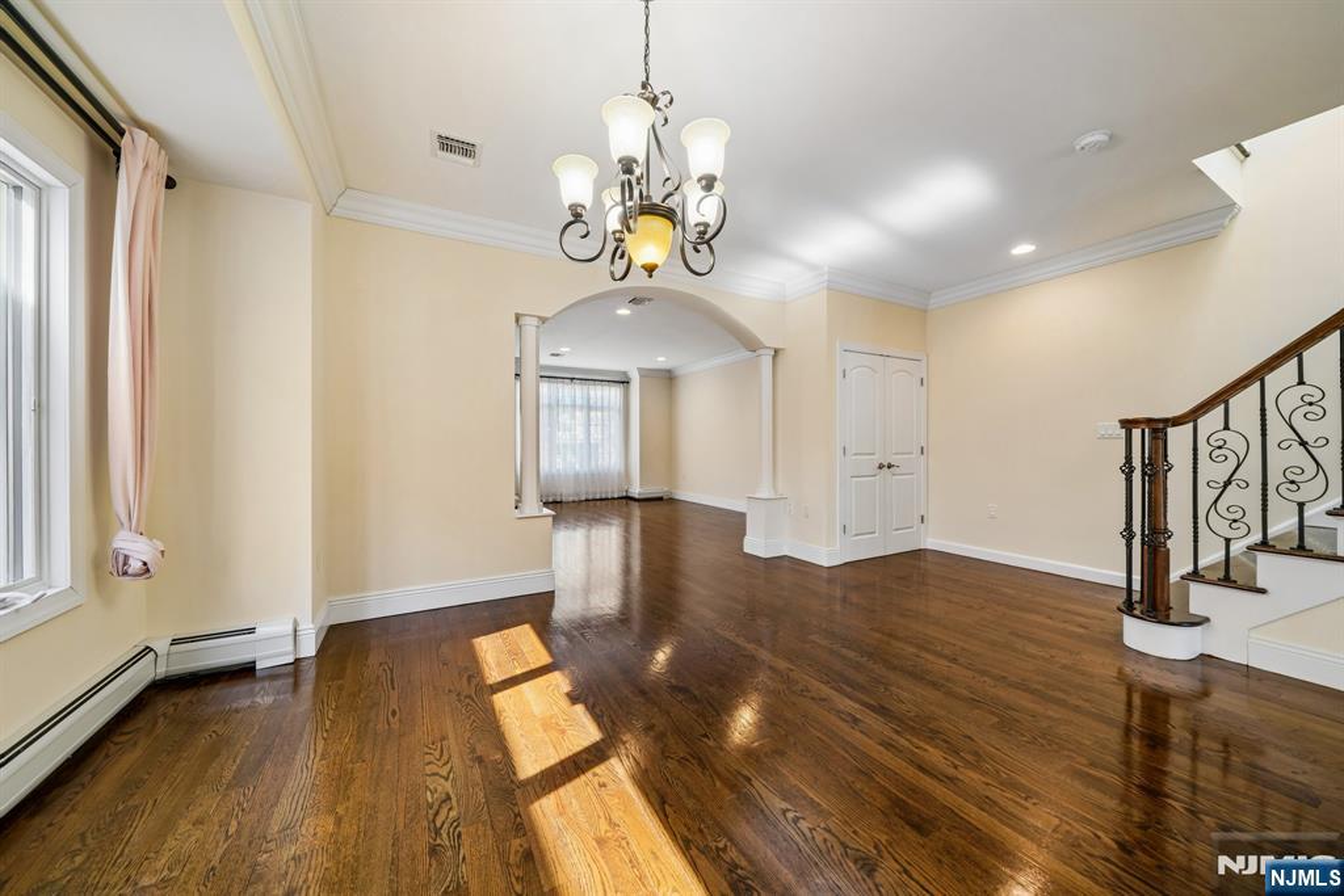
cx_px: 672
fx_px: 448
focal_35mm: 12
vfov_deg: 90.0
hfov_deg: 112.6
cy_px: 448
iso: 100
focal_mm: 12
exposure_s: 1/13
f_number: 9
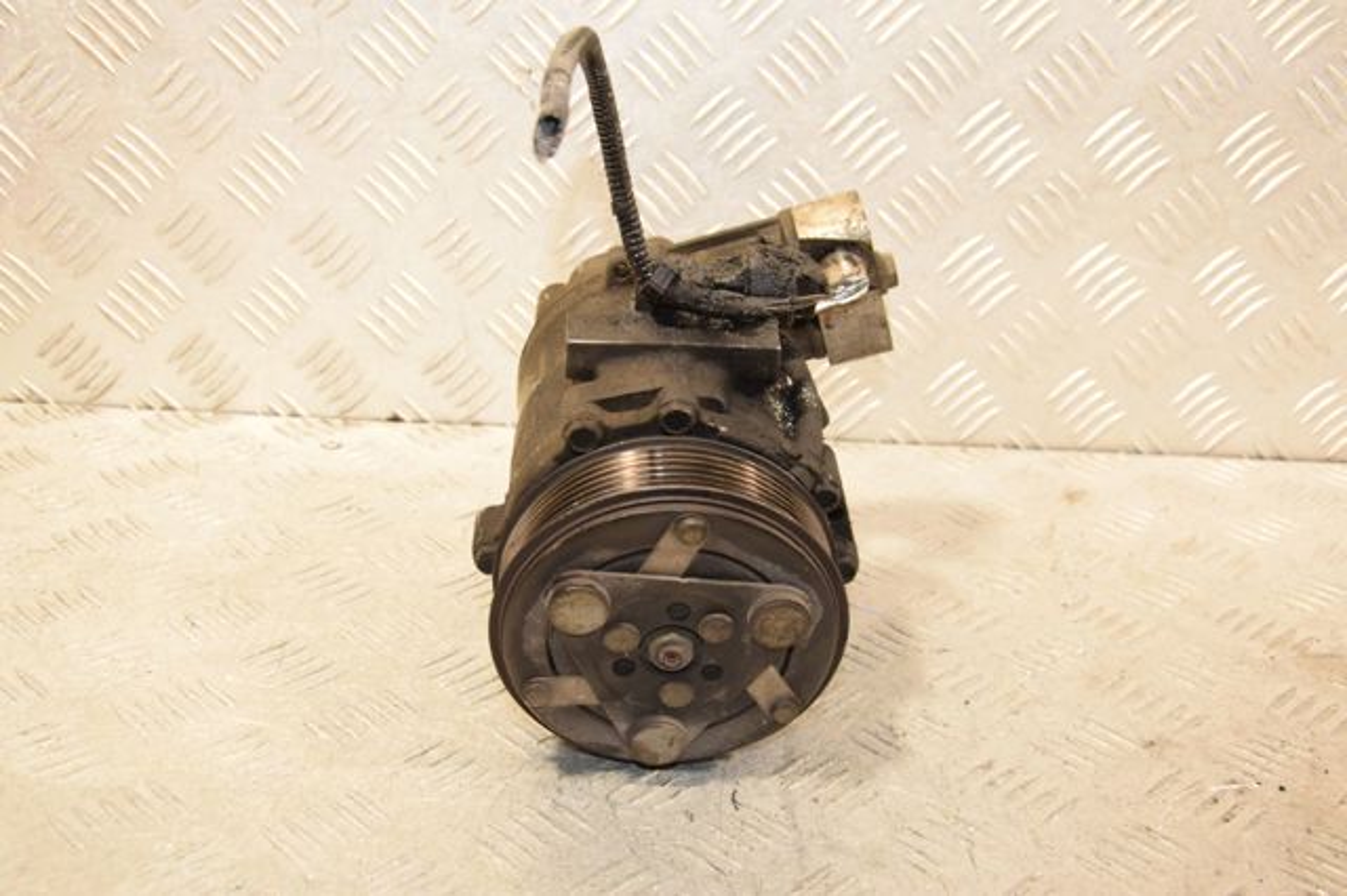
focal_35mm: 42
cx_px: 674
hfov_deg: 46.4
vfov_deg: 31.9
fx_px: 1571
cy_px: 448
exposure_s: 1/160
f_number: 5.6
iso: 1600
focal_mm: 28
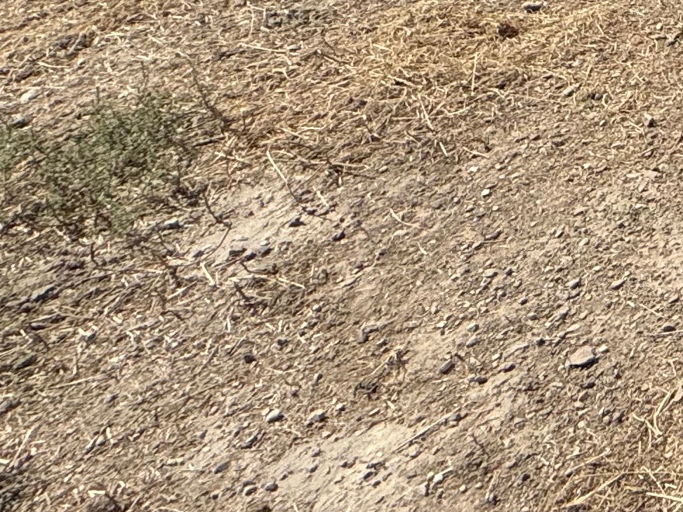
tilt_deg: -5.0
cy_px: -530
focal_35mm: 58
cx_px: 1280
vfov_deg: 17.5
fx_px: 1145
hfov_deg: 20.6
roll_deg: +1.5
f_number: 2.2
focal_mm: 2.22
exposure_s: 1/2717
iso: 50
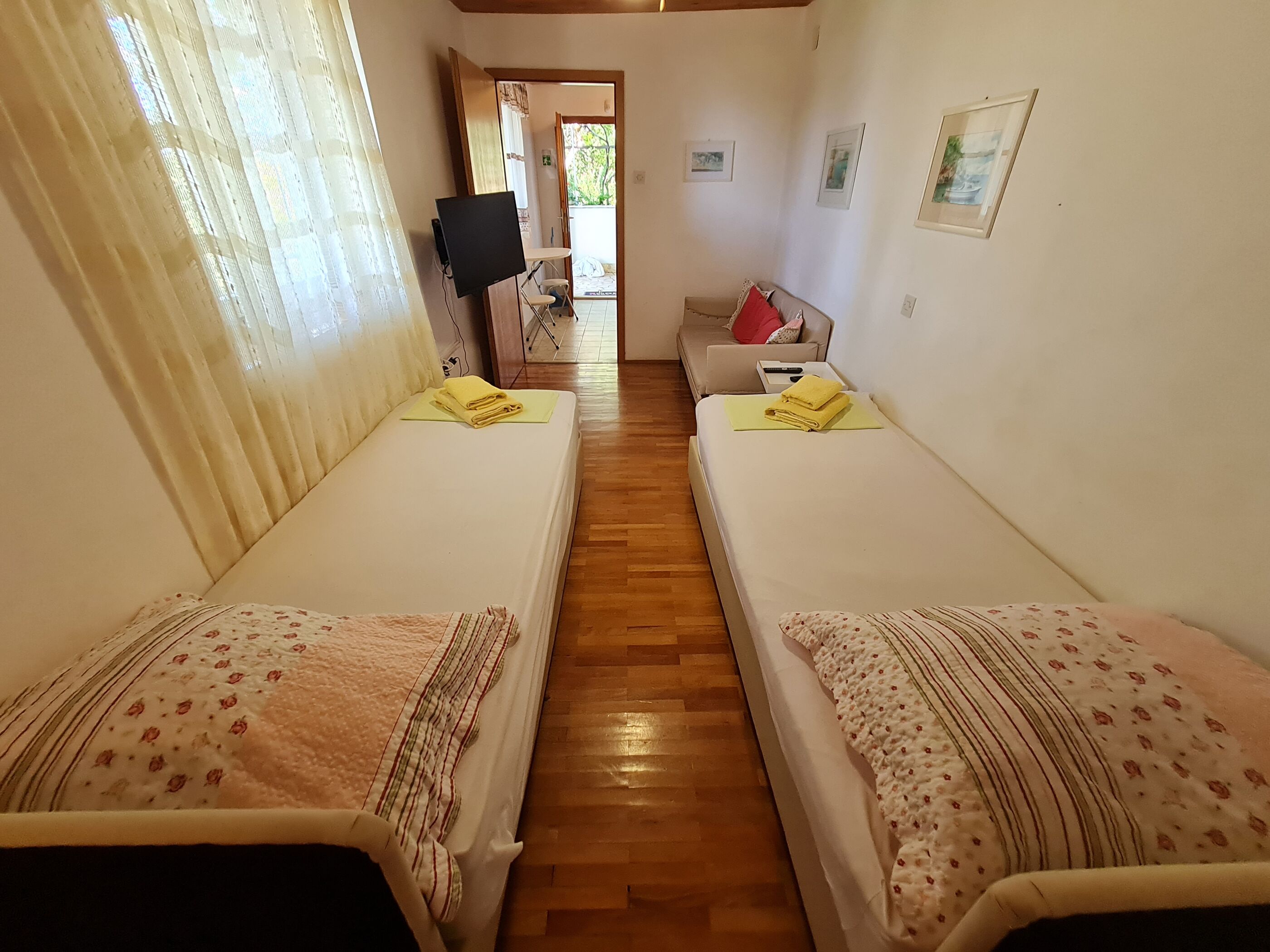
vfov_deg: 89.9
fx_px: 477
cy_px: 476
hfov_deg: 106.2
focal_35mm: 13
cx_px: 635
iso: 250
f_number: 2.2
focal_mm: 1.74
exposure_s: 1/50
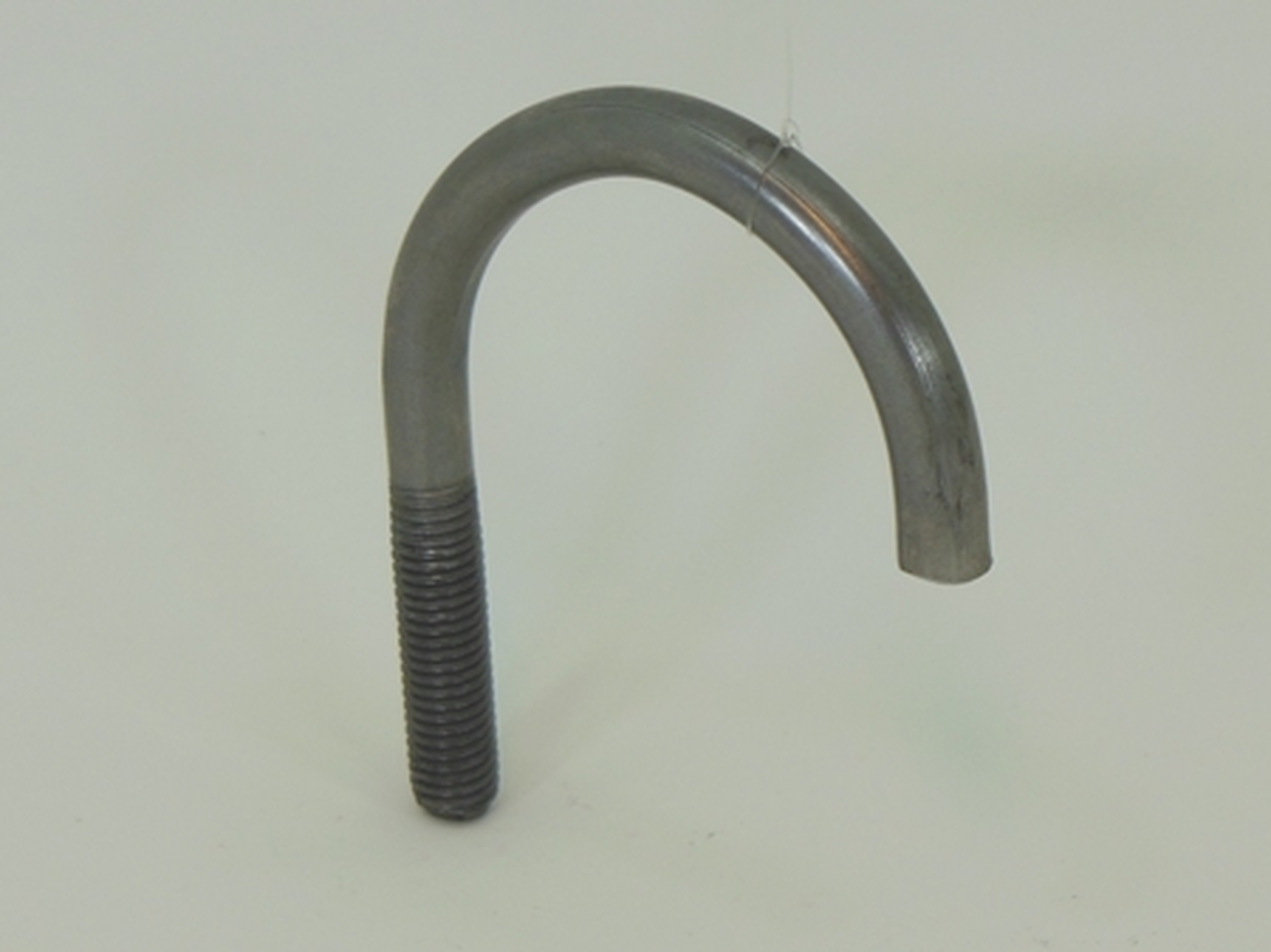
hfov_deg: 25.7
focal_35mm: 76
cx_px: 636
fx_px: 2789
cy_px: 476
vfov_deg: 19.4
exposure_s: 1/160
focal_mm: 13.6
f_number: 4.4
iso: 125
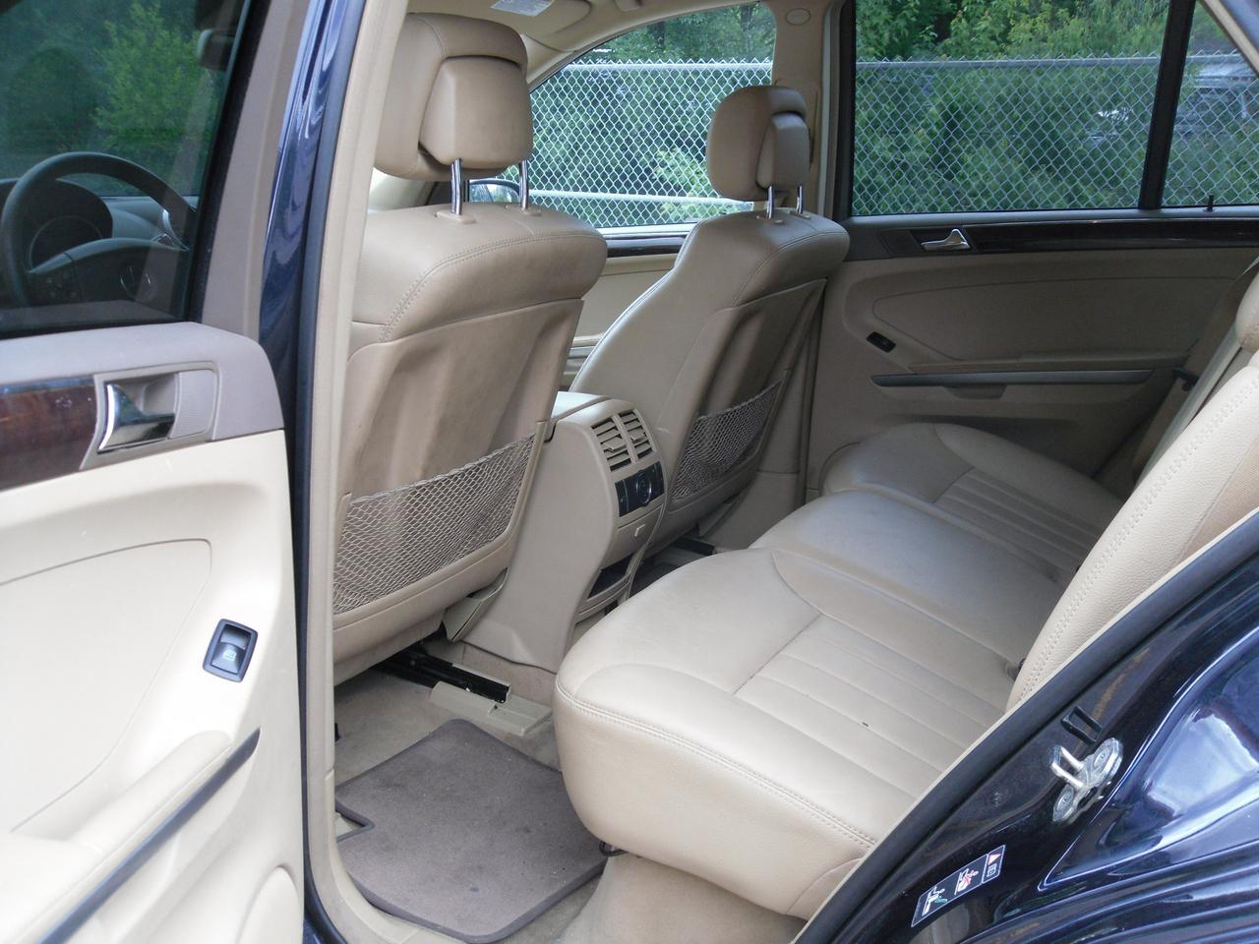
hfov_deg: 52.6
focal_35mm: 35
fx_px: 1273
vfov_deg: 40.7
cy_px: 472
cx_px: 630
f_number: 3.5
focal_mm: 6.3
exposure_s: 1/82
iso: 100
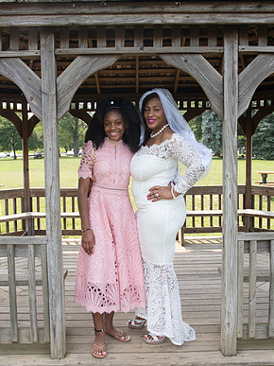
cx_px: 140
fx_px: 401
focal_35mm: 38
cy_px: 168
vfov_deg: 48.9
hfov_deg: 37.7
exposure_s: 1/1600
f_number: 6.3
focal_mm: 33
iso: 800
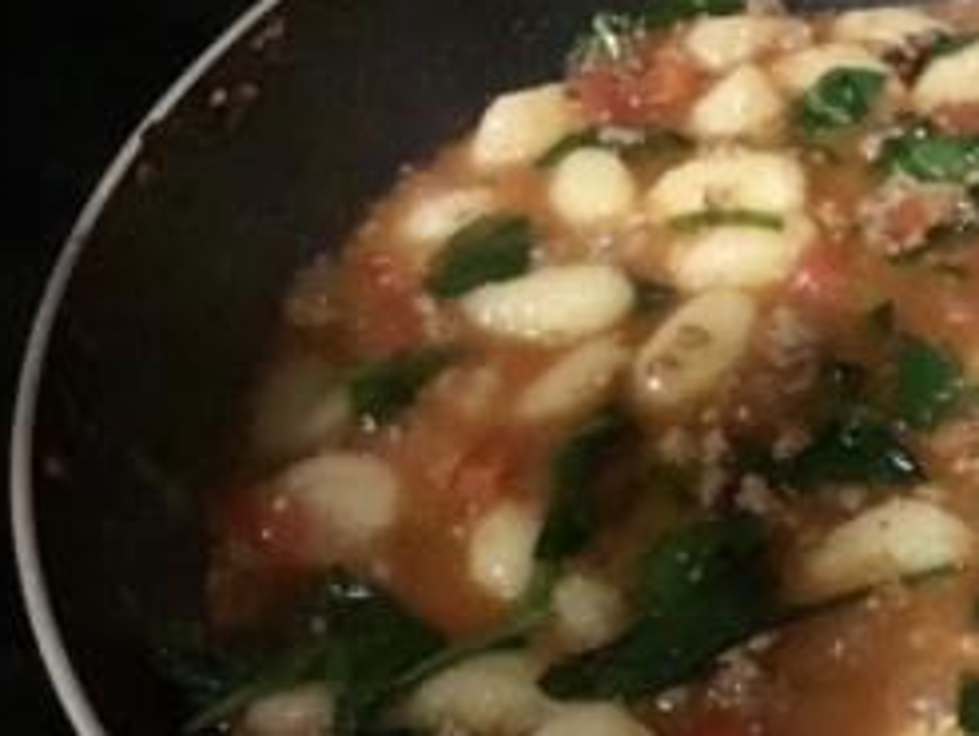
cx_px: 1158
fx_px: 2463
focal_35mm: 87
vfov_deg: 17.0
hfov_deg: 21.0
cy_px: 501
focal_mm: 3.3
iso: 320
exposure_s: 1/15
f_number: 2.4
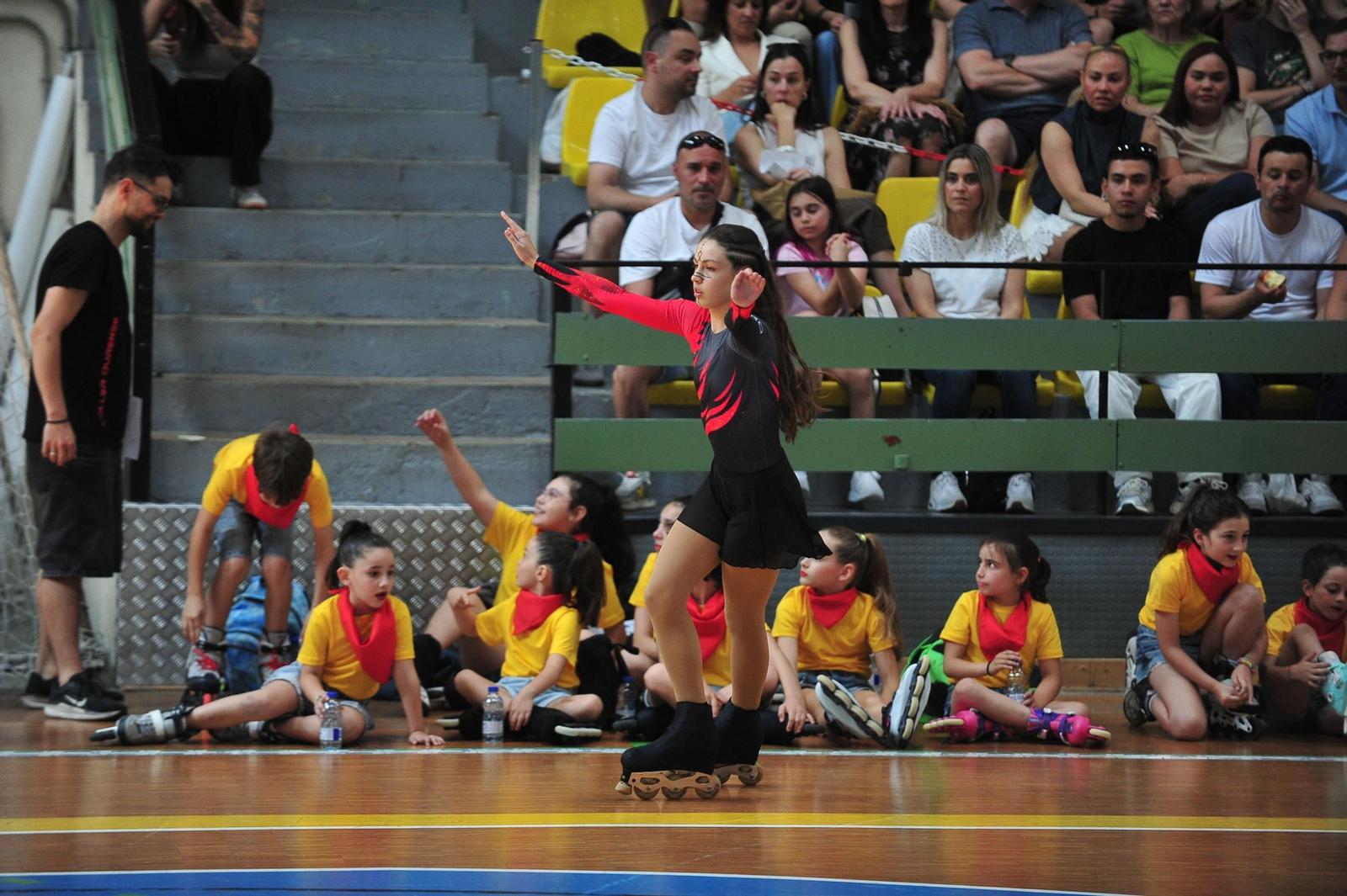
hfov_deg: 12.1
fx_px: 6357
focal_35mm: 170
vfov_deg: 8.1
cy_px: 448
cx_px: 674
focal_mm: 170
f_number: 2.8
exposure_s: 1/800
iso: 3200
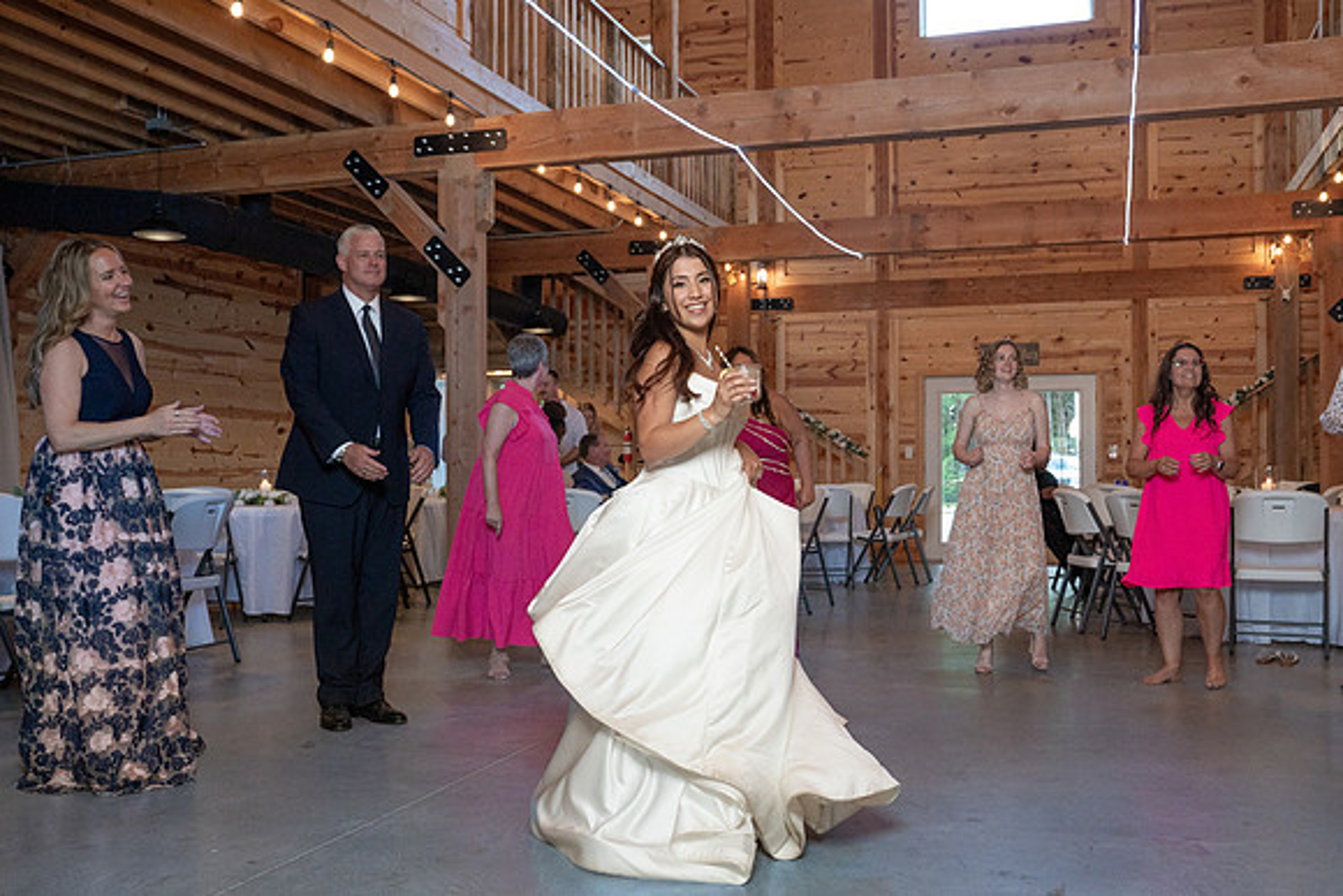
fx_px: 1275
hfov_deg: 55.5
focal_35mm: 34
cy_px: 464
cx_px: 696
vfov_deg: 38.7
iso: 2000
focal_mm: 30
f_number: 5.6
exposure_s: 1/200
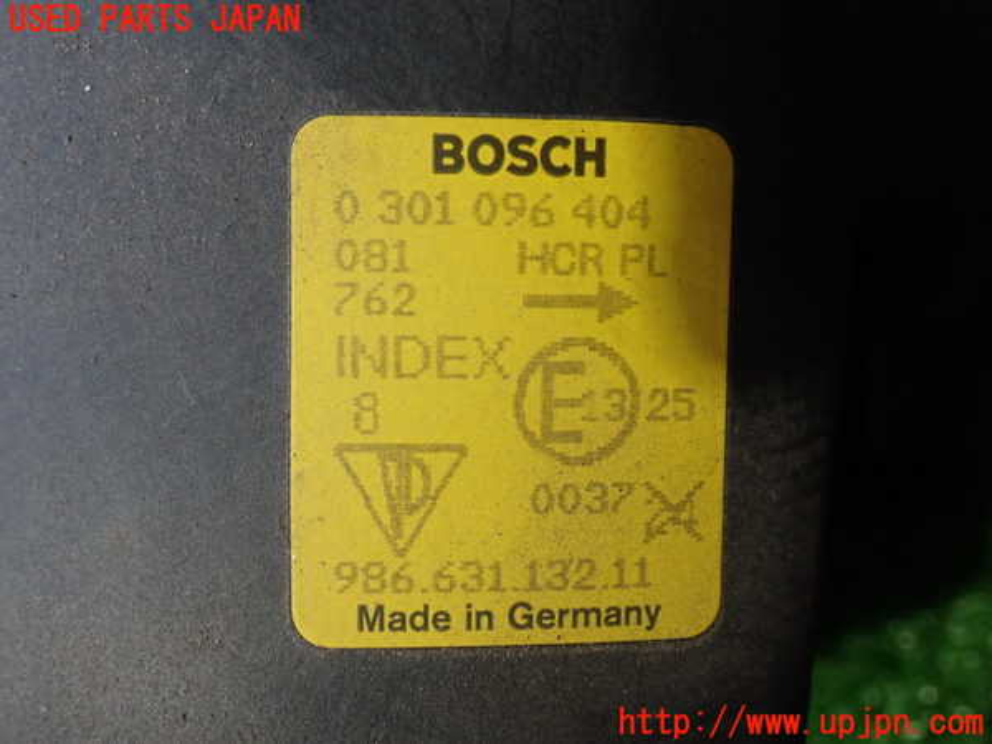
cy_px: 372
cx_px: 496
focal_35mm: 47
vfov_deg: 30.9
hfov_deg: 40.4
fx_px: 1347
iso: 500
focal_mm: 8.4
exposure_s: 1/50
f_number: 3.1
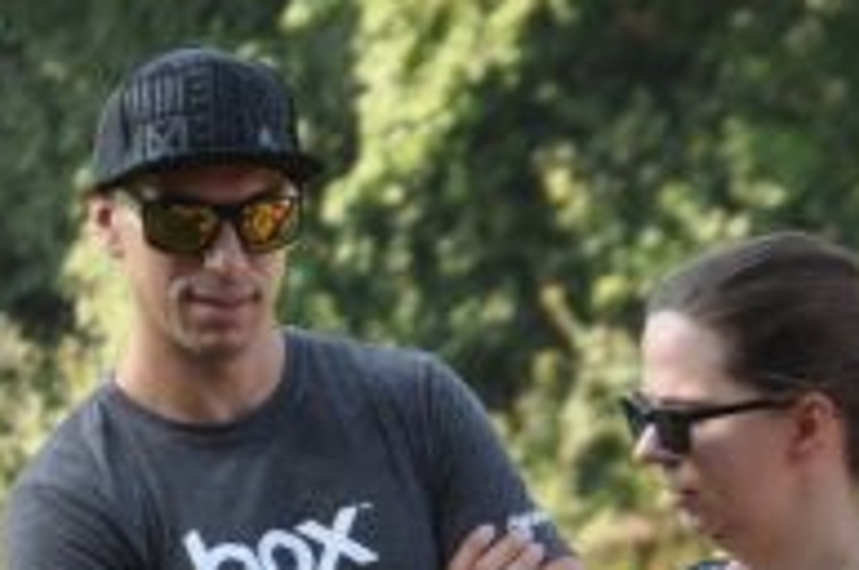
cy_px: 543
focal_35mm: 816
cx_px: 289
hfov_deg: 2.5
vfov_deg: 1.7
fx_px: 19428
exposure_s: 1/200
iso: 250
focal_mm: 105
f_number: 6.3
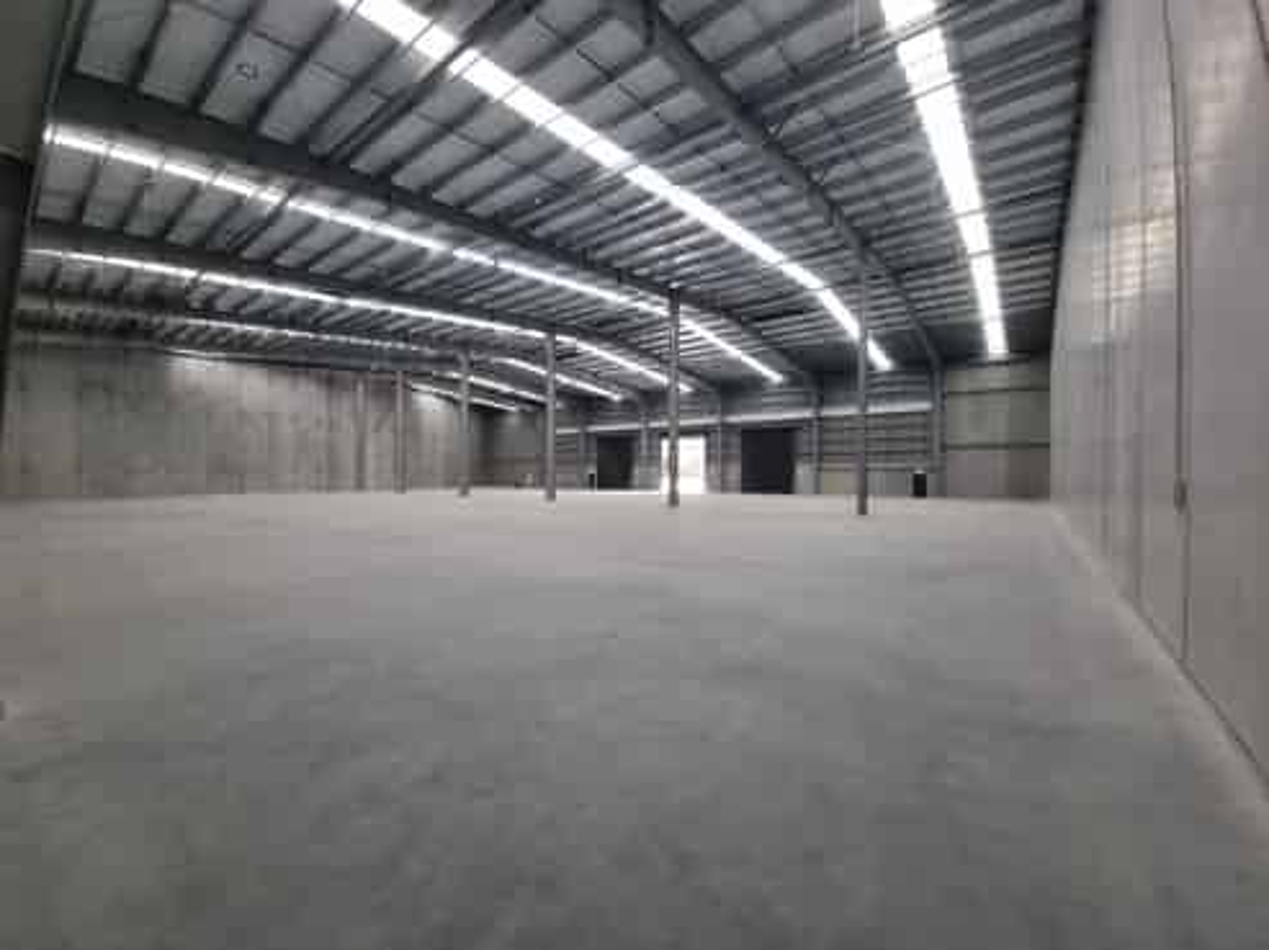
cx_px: 634
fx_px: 476
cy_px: 475
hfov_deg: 106.2
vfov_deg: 89.8
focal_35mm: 13
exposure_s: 1/100
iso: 64
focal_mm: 2.2
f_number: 2.2
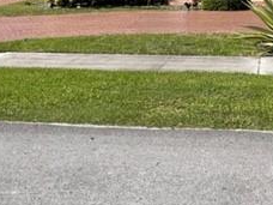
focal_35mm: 73
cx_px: 233
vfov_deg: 18.8
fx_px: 576
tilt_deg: +1.1
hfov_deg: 26.0
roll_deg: -1.3
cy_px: -56
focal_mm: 5.1
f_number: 1.6
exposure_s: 1/2924
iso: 32
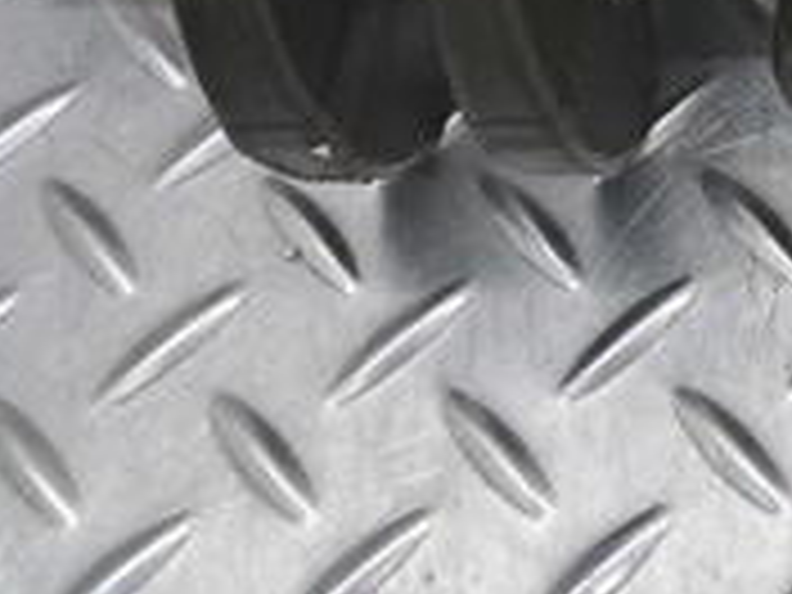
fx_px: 2242
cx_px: 1170
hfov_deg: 18.0
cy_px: -322
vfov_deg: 14.0
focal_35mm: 98
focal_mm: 4
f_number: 1.8
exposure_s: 1/50
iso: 100
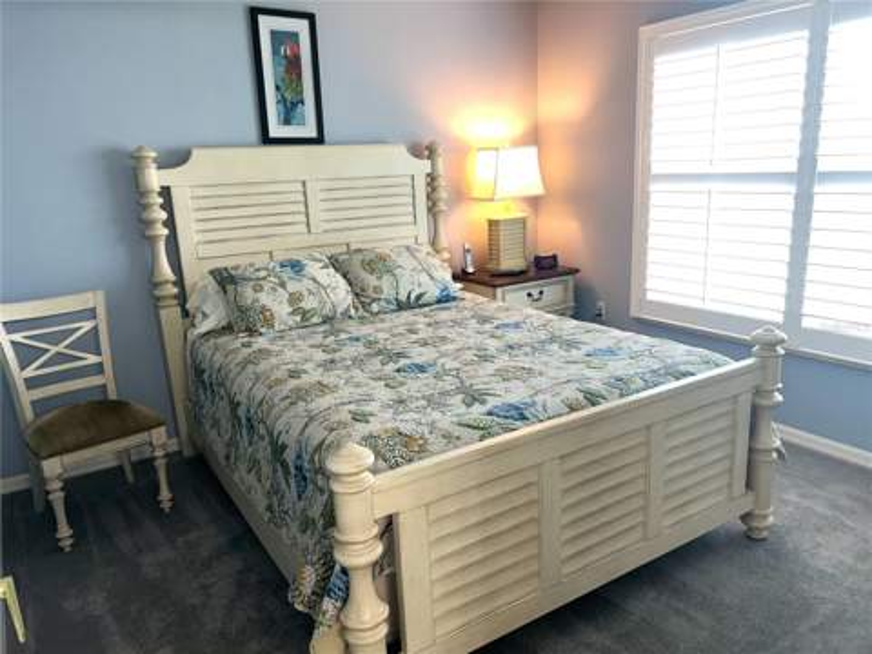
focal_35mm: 26
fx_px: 655
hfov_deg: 67.3
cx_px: 436
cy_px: 327
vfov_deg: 53.1
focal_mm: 5.7
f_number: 1.5
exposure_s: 1/31
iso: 40
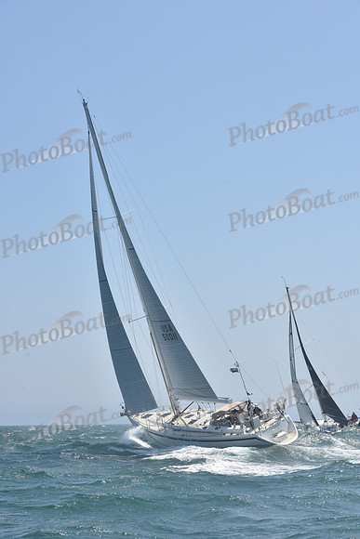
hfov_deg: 19.5
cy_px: 270
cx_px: 180
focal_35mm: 70
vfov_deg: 28.8
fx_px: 1049
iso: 320
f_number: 10
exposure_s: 1/1000
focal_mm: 70
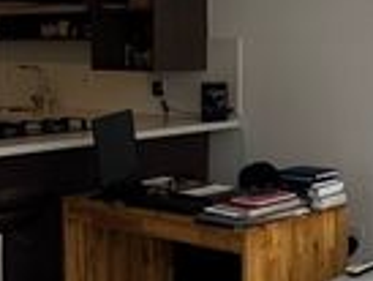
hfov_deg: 24.7
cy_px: 49
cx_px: 489
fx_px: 733
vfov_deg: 21.3
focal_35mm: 68
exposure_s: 1/99
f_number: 2.2
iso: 100
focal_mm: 2.22
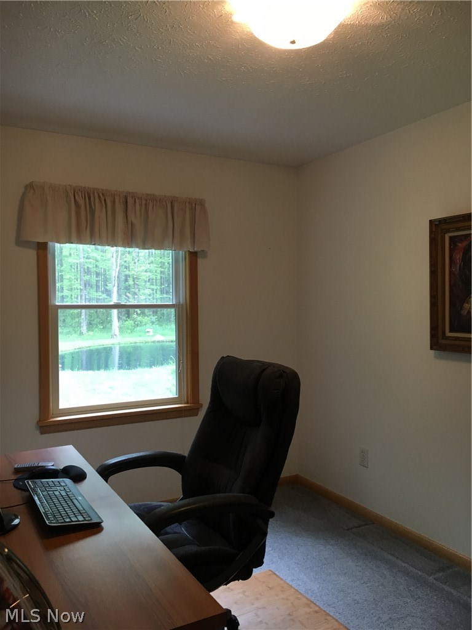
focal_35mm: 29
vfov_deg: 61.7
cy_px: 315
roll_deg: -1.0
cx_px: 236
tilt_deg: -3.2
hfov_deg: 48.2
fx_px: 527
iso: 40
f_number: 2.2
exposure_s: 1/30
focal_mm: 4.15
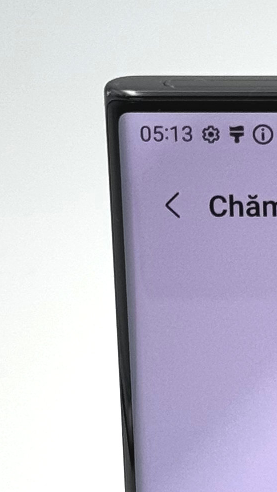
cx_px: 412
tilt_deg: -27.6
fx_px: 2807
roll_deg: -0.2
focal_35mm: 215
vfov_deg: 9.9
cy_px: 618
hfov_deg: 5.6
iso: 64
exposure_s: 1/354
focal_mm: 6.76
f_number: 1.78
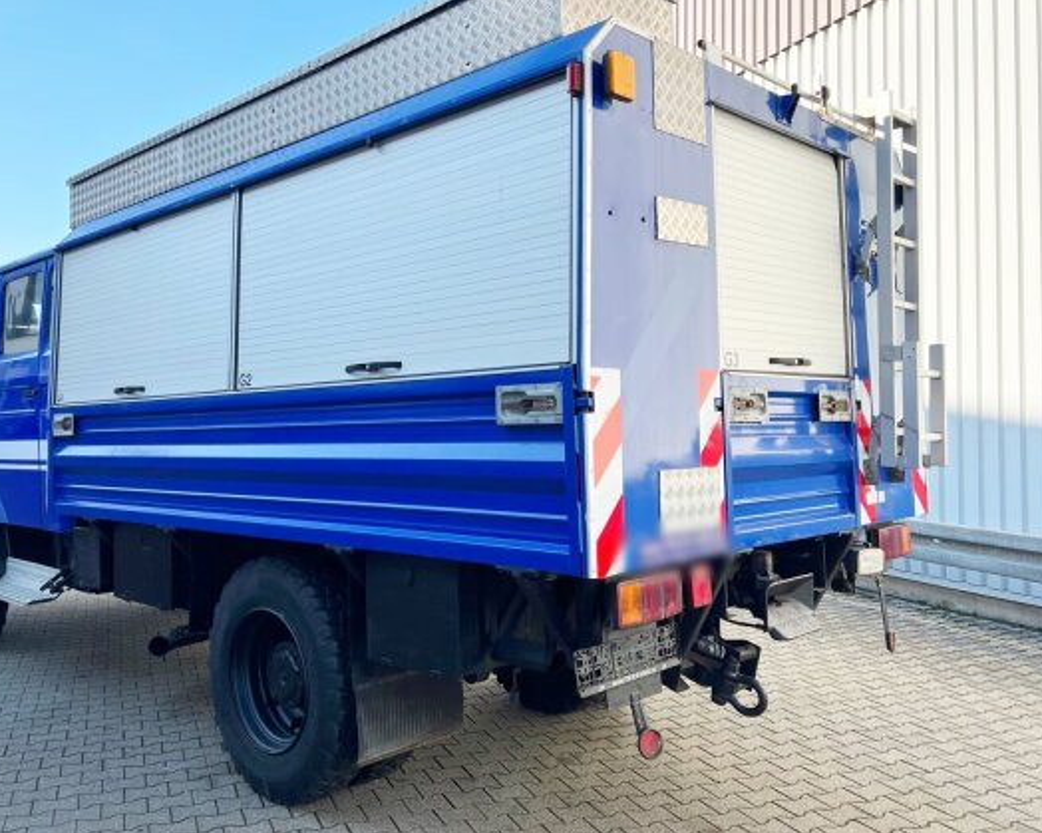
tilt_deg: +5.7
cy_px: 364
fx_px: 956
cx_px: 445
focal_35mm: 31
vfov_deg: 47.0
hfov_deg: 57.0
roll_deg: -0.1
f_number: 1.5
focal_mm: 5.7
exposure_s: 1/1808
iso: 50
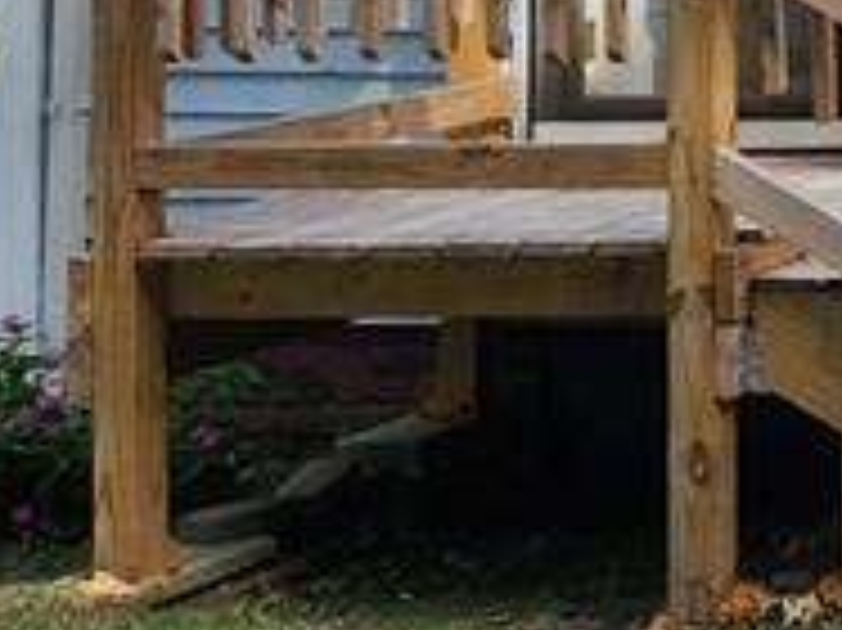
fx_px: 3063
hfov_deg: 12.1
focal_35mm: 126
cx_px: 2107
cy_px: -266
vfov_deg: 11.3
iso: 20
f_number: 1.8
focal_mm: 5.4
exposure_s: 1/796
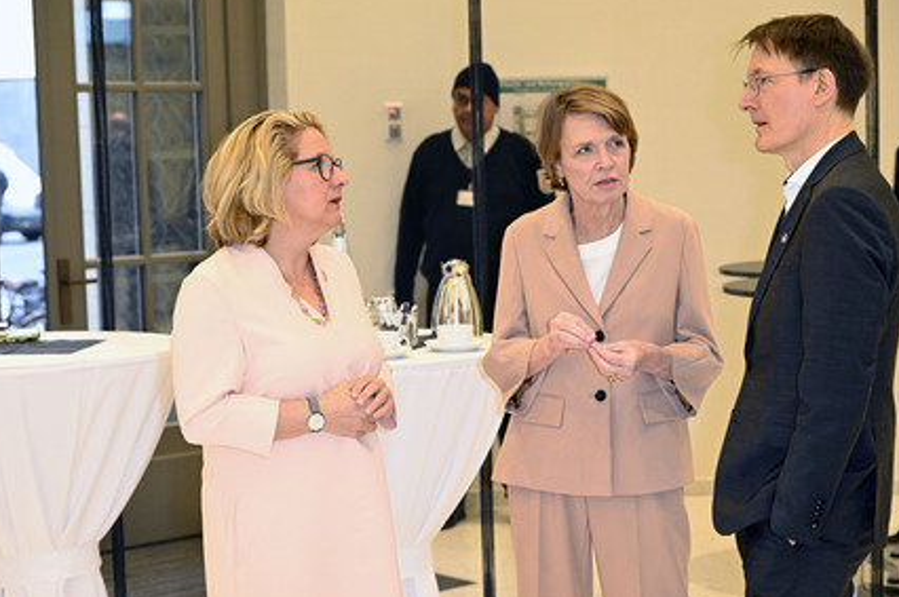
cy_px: 302
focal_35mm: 72
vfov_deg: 18.9
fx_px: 1796
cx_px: 442
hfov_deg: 28.1
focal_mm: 68
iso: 3200
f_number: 4.5
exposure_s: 1/100
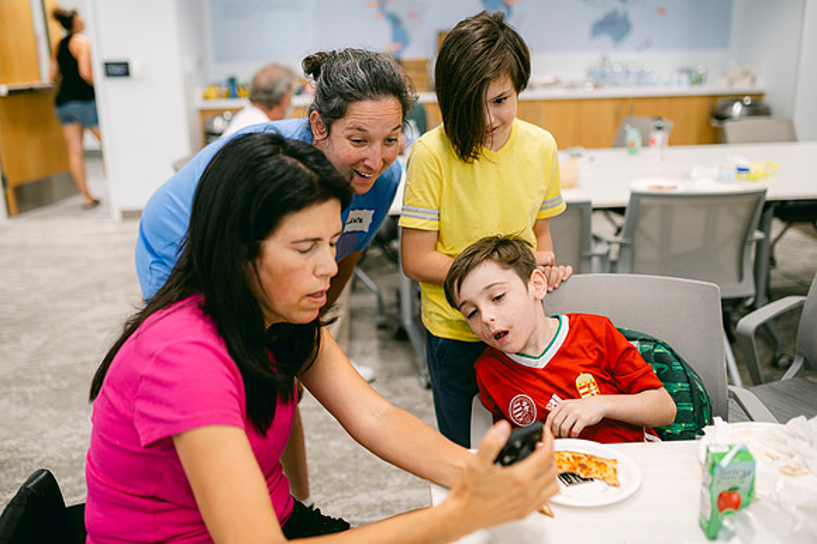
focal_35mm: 35
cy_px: 272
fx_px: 797
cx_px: 408
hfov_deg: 54.3
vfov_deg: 37.7
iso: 250
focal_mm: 35
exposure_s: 1/125
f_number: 2
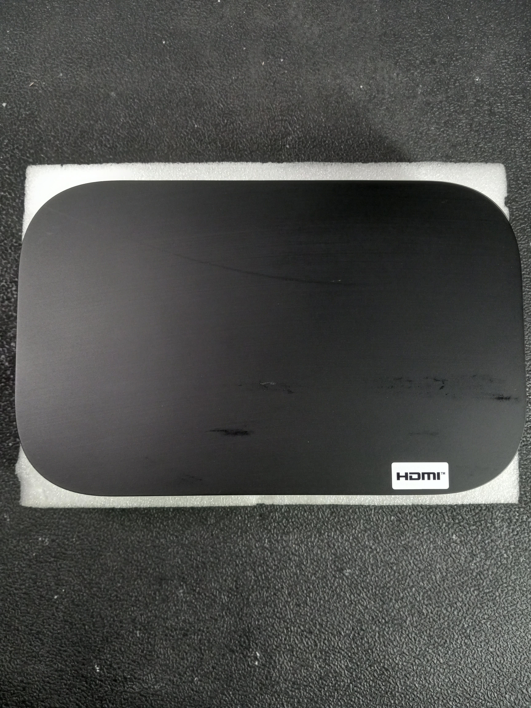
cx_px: 266
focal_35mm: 27
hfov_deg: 51.4
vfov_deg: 65.3
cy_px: 354
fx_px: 552
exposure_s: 1/60
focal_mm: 3.94
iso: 125
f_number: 1.8
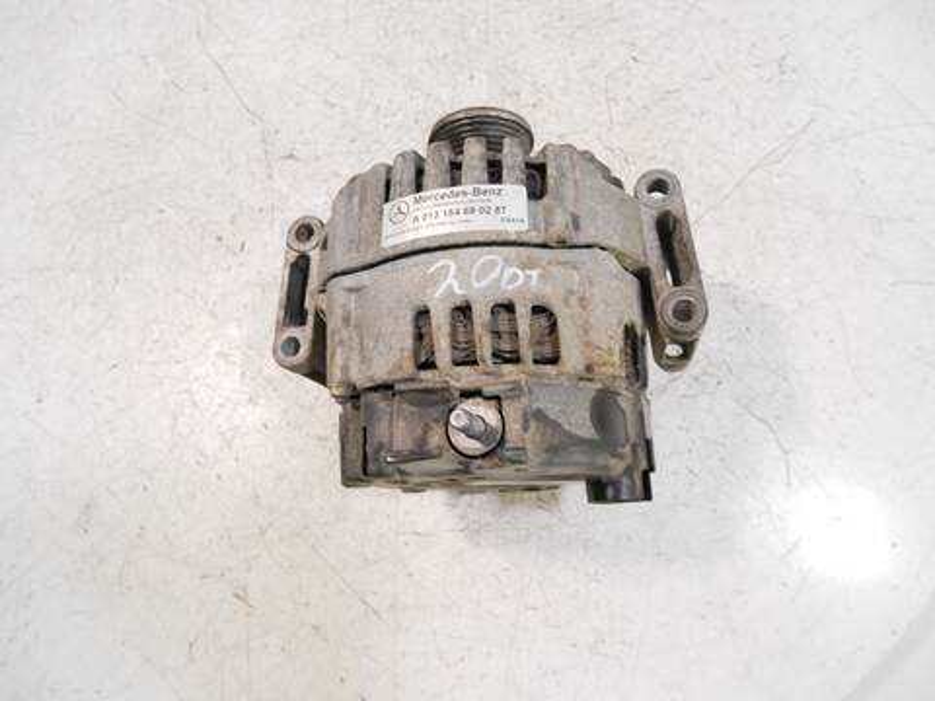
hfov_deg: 71.6
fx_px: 648
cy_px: 350
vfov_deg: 56.8
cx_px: 468
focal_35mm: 24
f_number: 3.5
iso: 800
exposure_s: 1/60
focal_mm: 12
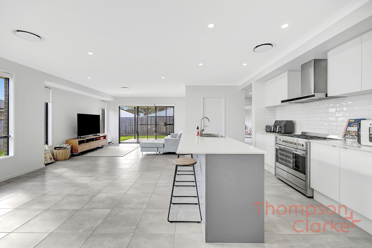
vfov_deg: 81.3
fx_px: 145
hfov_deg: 104.2
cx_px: 186
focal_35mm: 14
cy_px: 124
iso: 100
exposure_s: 1/30
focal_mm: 14
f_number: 4.5
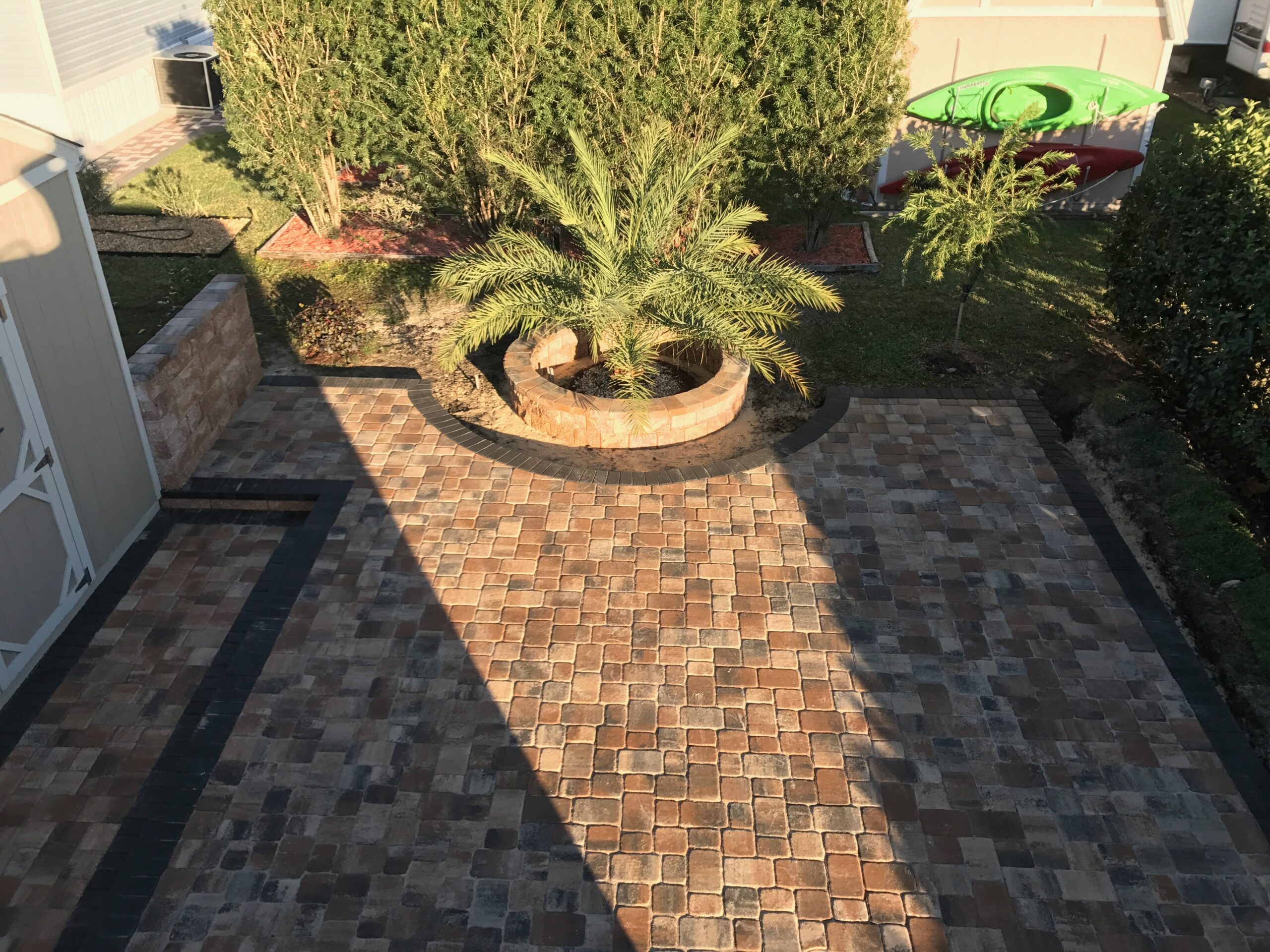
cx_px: 635
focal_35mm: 28
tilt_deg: -32.3
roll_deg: +0.0
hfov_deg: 63.4
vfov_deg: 49.7
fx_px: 1027
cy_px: 476
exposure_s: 1/598
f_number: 1.8
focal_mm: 3.99
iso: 20
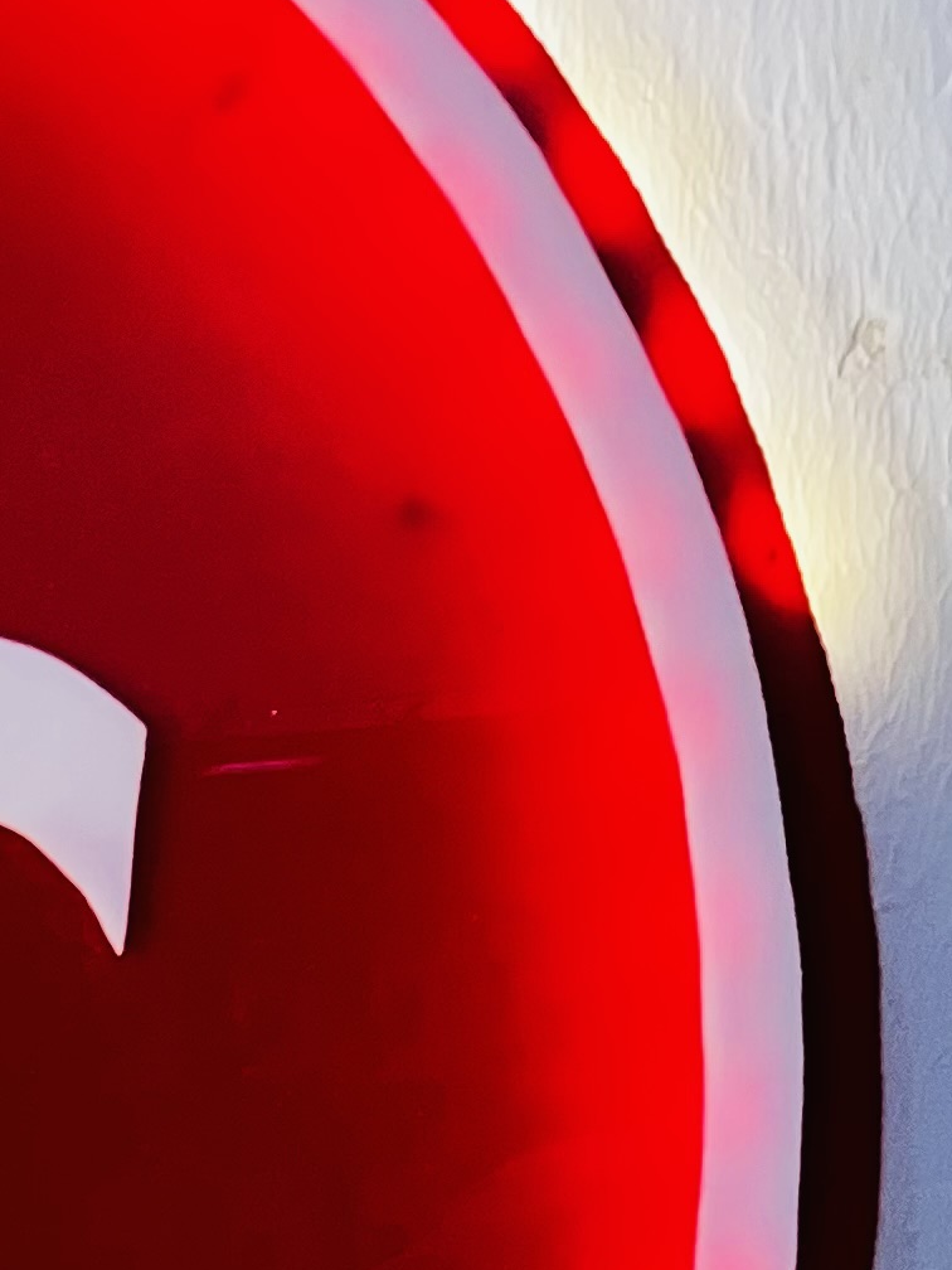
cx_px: -635
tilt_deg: -14.6
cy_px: 2495
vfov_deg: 15.4
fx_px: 3814
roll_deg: +2.3
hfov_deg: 13.1
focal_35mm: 104
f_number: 1.6
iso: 100
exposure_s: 1/50
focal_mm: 5.1
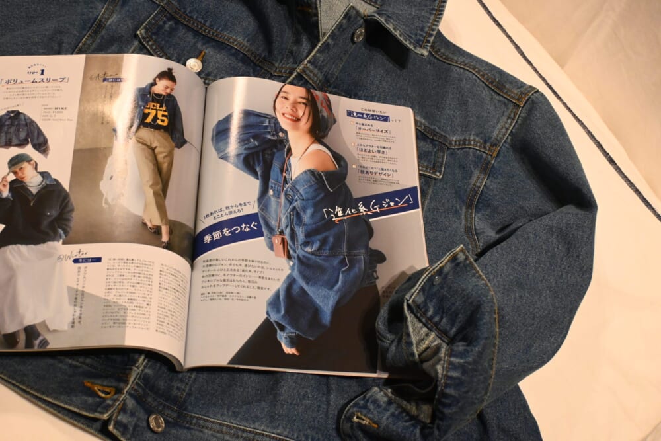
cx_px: 330
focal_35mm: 45
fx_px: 826
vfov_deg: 29.9
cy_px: 220
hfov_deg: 43.6
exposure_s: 1/125
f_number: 4.8
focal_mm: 30
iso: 3200
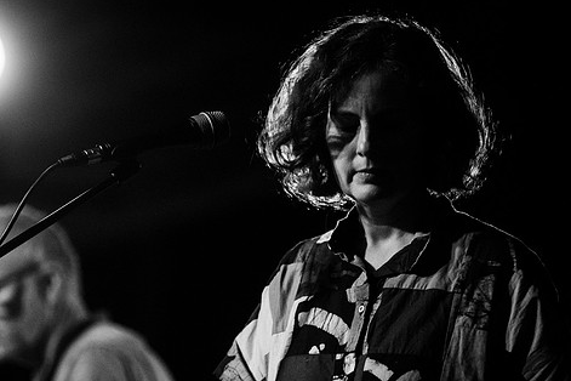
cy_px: 197
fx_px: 4092
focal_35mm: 258
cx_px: 264
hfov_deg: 8.0
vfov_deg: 5.3
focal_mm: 200
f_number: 3.2
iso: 2000
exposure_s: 1/160
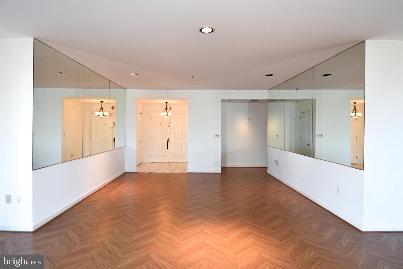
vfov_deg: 67.4
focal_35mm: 18
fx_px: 201
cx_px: 202
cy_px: 134
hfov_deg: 90.0
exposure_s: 1/60
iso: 220
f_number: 4
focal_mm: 12
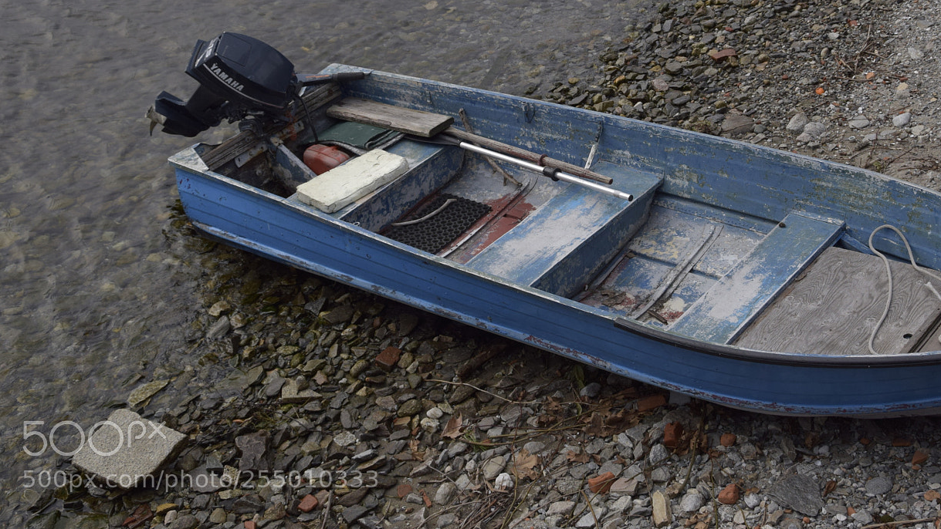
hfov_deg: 31.7
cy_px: 129
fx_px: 1647
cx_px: 592
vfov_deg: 18.1
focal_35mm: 66
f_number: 6.3
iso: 200
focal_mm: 32
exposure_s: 1/800
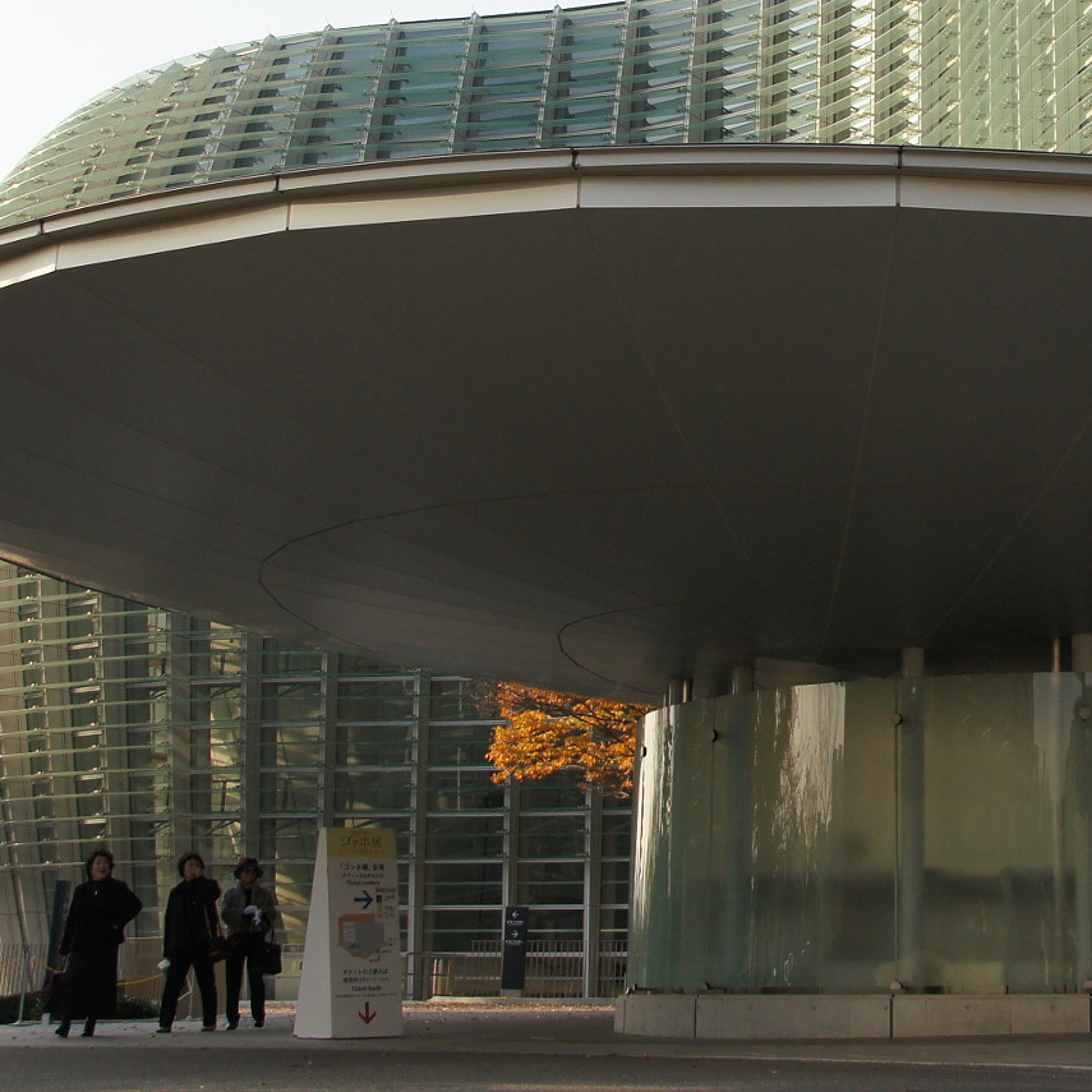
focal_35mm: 61
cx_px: 955
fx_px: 2177
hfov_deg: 27.3
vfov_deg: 27.7
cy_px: 243
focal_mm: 20
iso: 400
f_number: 5.6
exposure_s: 1/1000
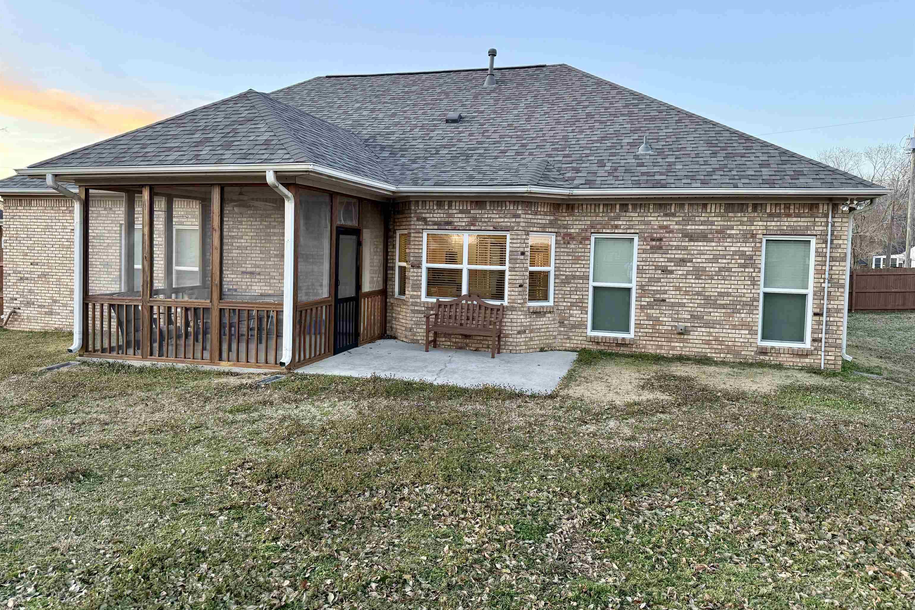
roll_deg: -2.2
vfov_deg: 51.3
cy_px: 286
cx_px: 457
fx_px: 635
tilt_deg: -1.9
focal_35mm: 25
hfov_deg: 71.5
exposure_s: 1/103
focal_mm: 6.76
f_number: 1.78
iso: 200
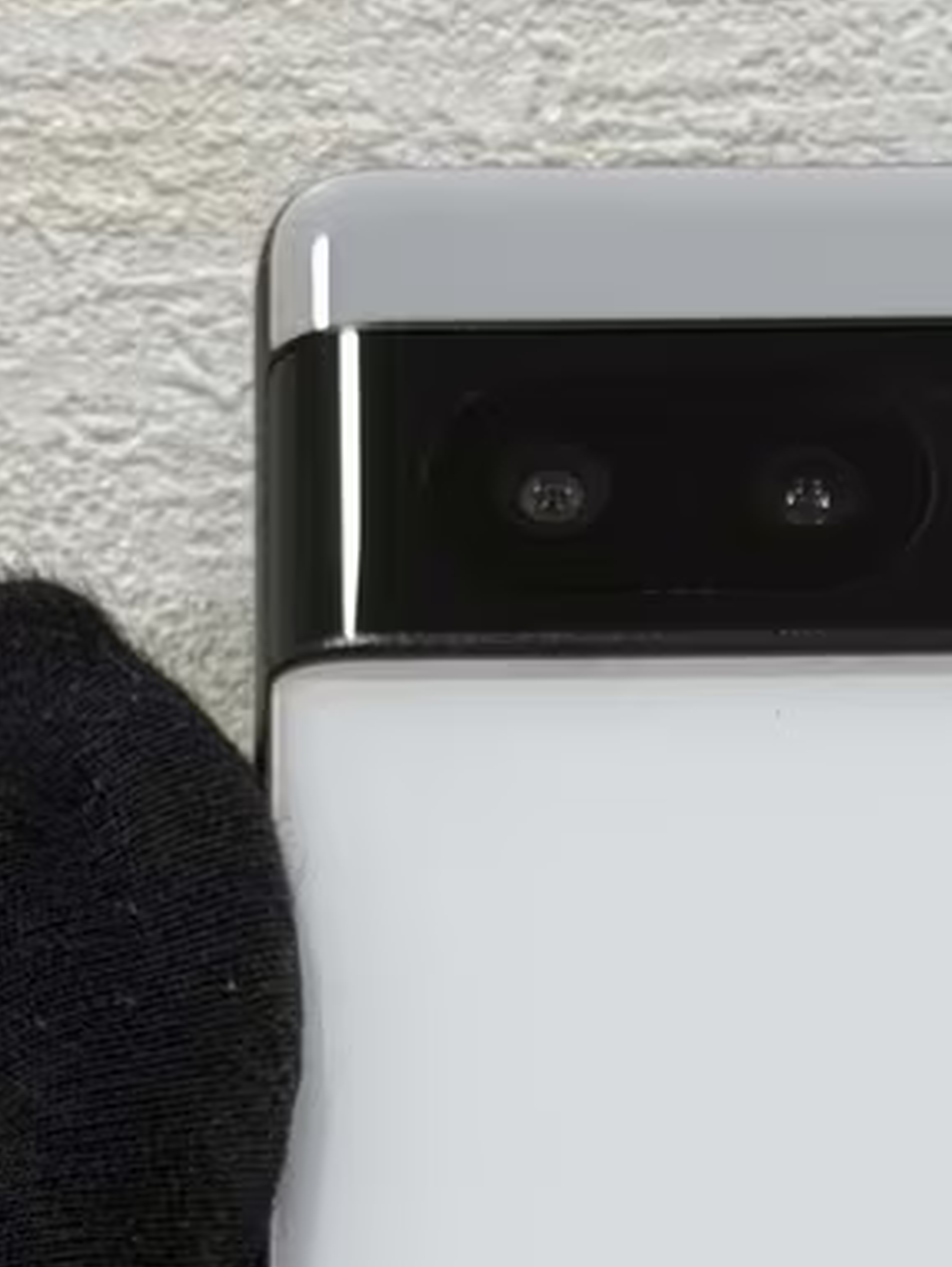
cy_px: 1824
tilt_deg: +1.8
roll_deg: +0.9
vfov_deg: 9.6
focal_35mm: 201
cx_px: 1065
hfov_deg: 7.4
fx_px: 7362
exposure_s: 1/100
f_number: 1.78
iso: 50
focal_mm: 6.76
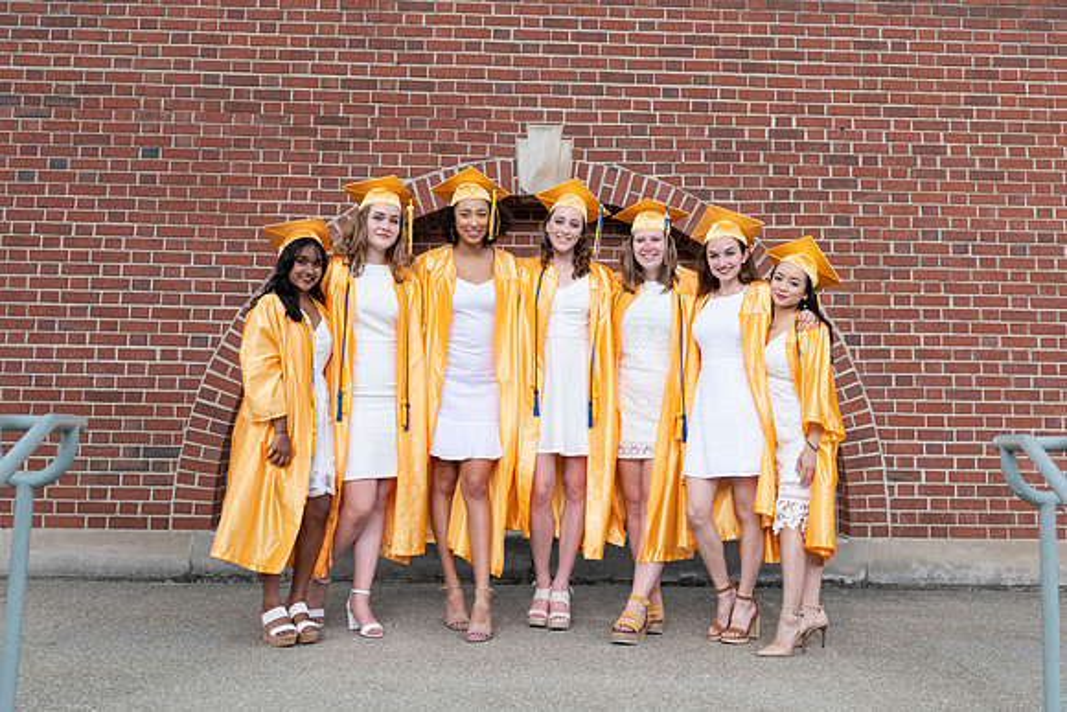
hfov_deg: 42.4
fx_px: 1373
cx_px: 601
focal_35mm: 46
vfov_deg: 28.8
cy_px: 203
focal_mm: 27
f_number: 4.5
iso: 200
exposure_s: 1/80
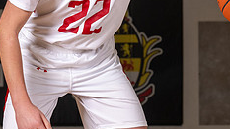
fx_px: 1884
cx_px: 33
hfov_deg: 7.0
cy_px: -16
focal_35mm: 309
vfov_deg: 3.9
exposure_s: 1/125
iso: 250
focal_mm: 70
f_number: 6.3
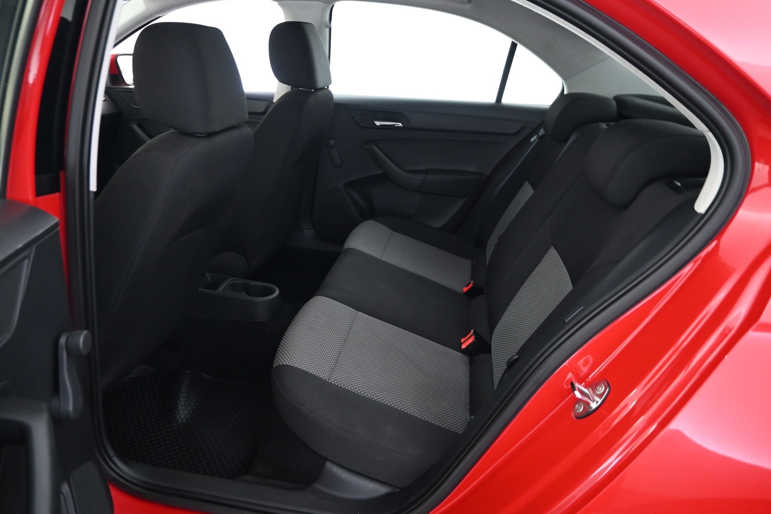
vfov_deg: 53.1
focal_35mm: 24
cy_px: 257
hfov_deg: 73.7
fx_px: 514
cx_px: 386
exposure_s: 1/8
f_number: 3.5
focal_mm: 16
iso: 1600
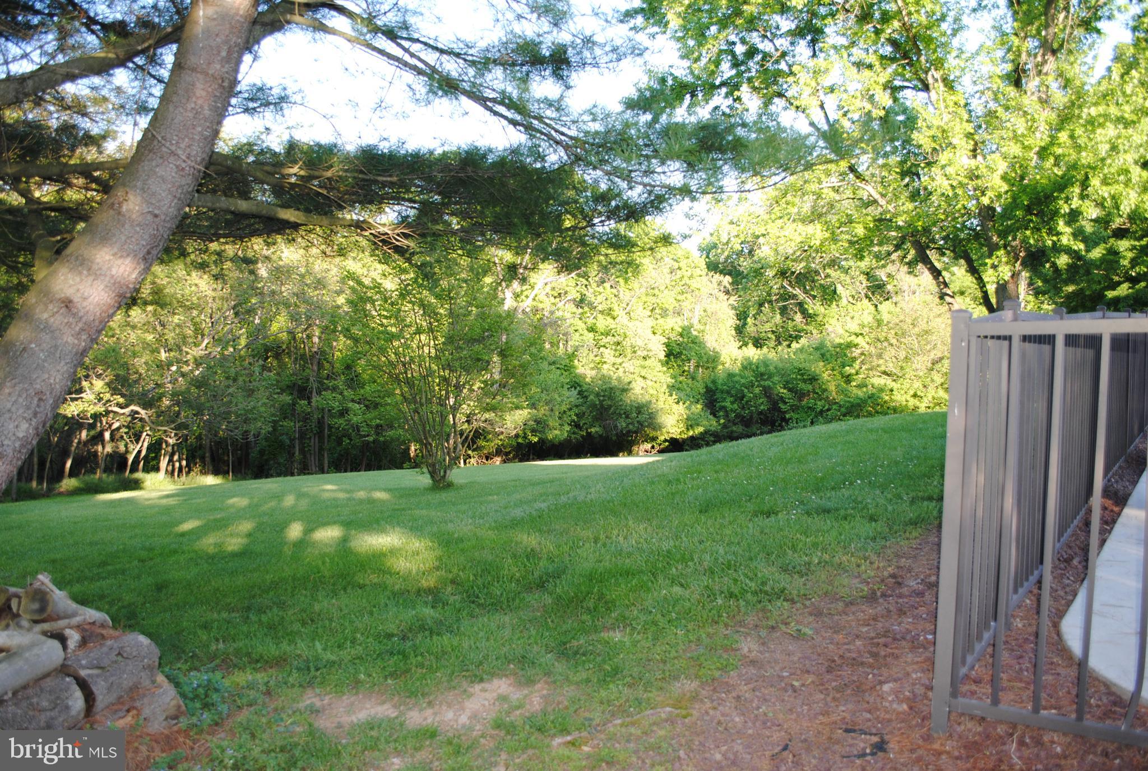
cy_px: 386
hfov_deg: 67.3
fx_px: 863
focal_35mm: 27
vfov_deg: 48.1
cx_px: 574
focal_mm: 18
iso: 180
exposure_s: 1/125
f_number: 3.5
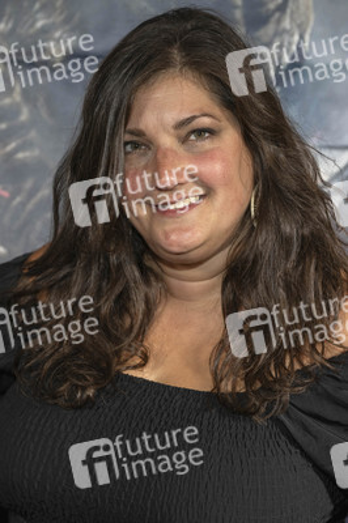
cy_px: 262
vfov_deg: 21.7
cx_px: 174
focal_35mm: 94
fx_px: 1365
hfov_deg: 14.5
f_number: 5.6
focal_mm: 94
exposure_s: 1/200
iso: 800
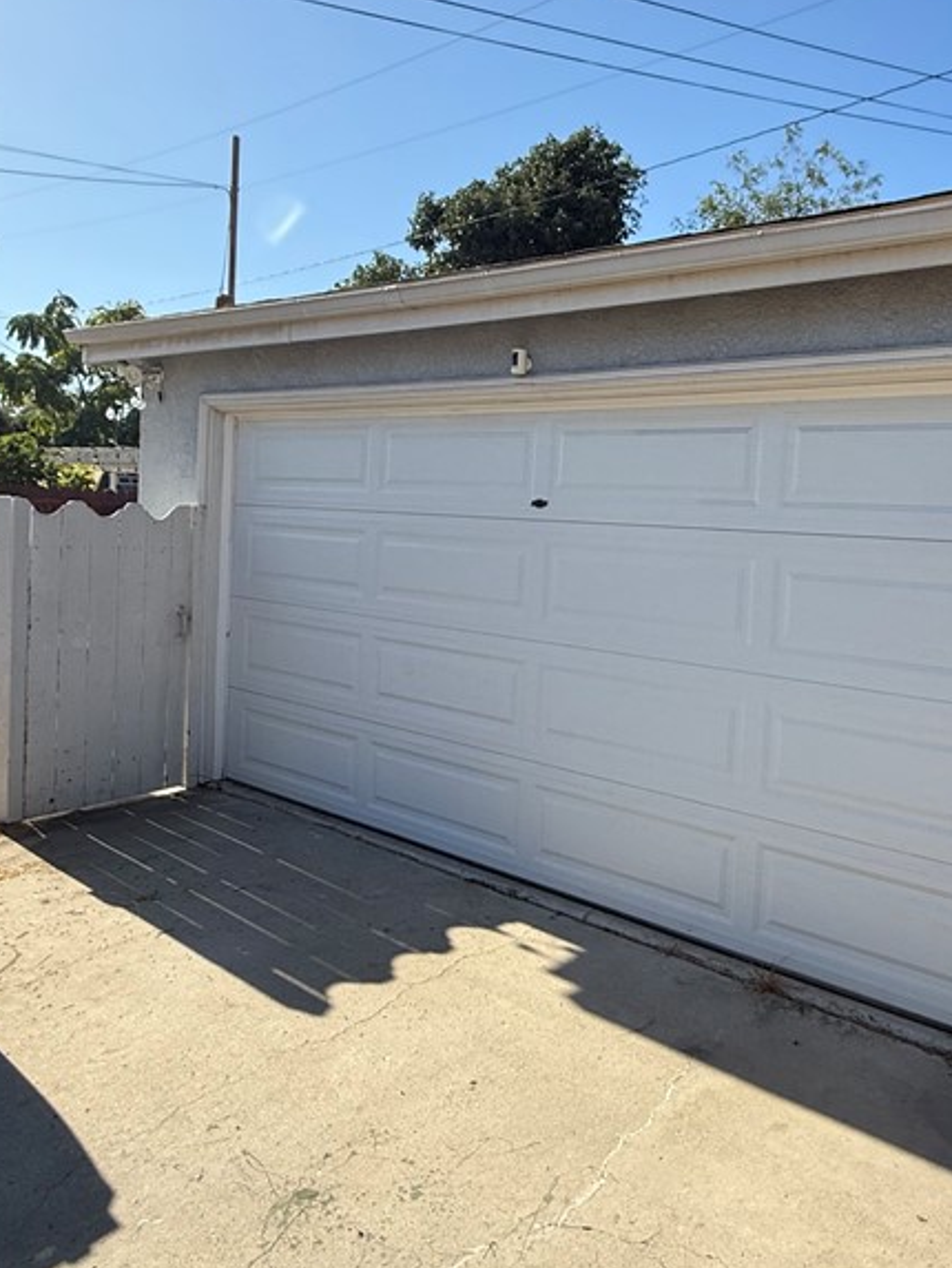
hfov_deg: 52.5
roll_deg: -3.4
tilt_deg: -1.8
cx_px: 713
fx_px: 916
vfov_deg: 69.2
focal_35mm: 25
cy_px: 569
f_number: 2.2
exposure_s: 1/1572
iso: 64
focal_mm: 2.22
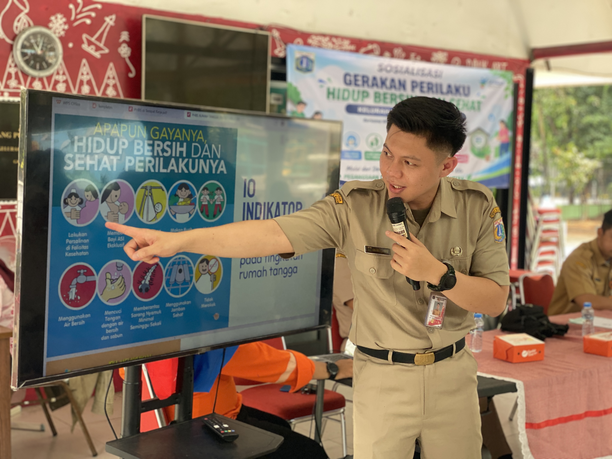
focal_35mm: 52
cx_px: 306
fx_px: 919
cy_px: 230
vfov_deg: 28.0
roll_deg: -1.5
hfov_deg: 36.8
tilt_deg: -4.7
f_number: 2
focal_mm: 6
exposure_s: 1/122
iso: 64
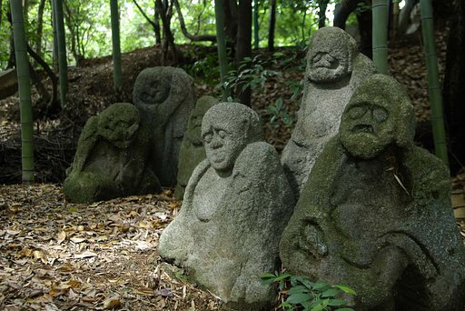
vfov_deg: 23.8
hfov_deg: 35.0
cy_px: 156
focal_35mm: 57
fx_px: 737
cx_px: 232
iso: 200
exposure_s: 1/30
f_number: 2.8
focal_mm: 38
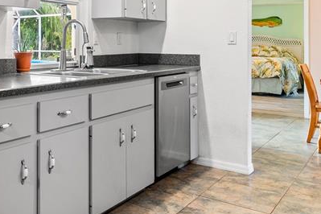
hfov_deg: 43.9
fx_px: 366
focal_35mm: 41
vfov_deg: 31.9
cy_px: 48
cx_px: 42
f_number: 10
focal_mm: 16
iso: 320
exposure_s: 1/2
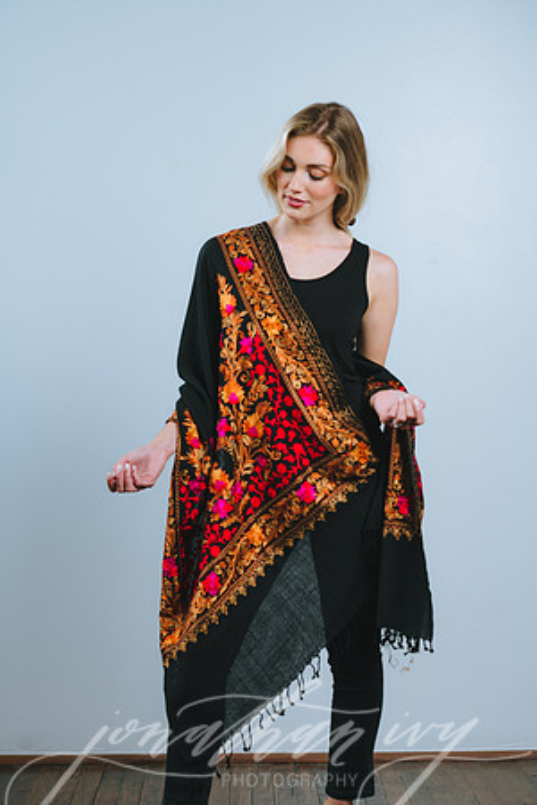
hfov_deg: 16.1
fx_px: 1902
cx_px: 268
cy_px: 402
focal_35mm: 85
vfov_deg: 23.9
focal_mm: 85
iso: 100
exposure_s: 1/160
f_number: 4
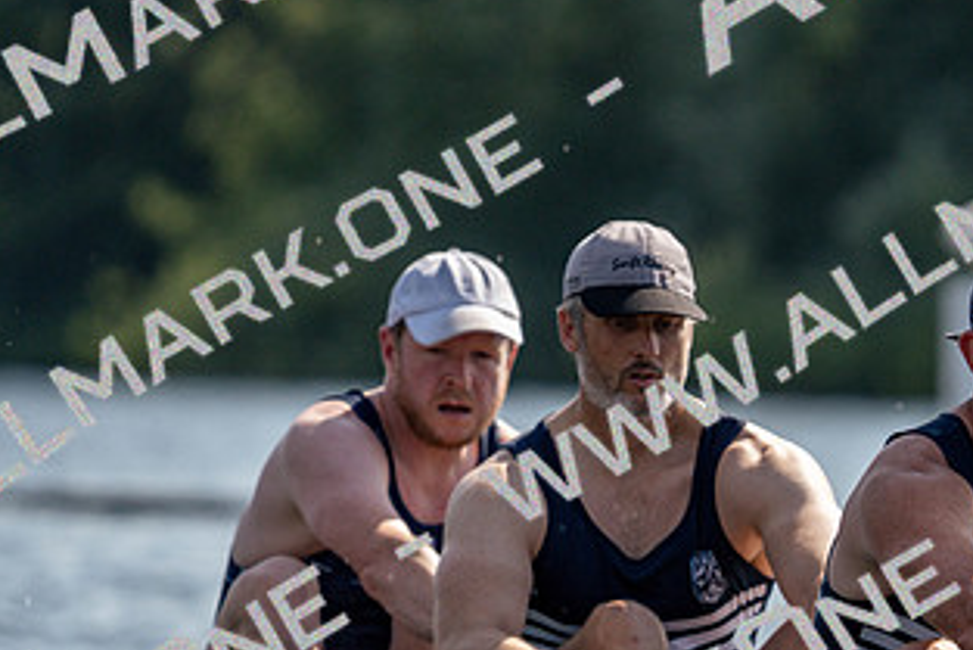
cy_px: 530
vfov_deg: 1.7
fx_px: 21523
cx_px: 867
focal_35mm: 796
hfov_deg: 2.6
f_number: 6.3
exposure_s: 1/1600
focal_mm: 430
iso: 250
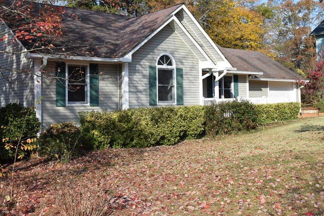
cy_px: 90
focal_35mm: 47
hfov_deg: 41.8
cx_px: 132
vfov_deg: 28.6
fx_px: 423
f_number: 9
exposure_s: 1/320
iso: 200
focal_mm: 26
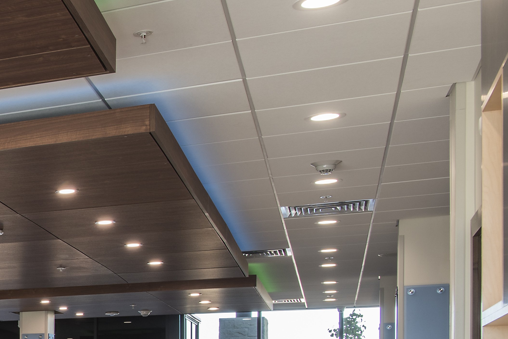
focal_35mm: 87
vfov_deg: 15.2
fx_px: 1228
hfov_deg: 19.1
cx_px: -345
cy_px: 394
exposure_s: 1/3
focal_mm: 25
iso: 100
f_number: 11
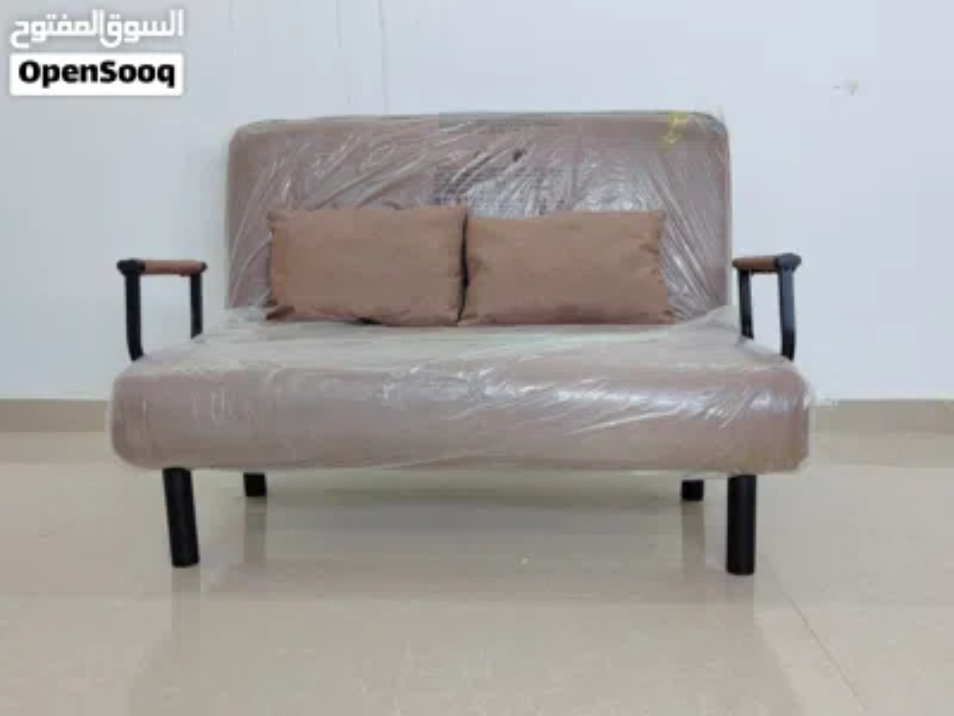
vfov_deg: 40.7
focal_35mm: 35
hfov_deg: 52.6
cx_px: 477
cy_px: 358
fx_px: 965
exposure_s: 1/33.3
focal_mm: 5.25
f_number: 1.75
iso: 431
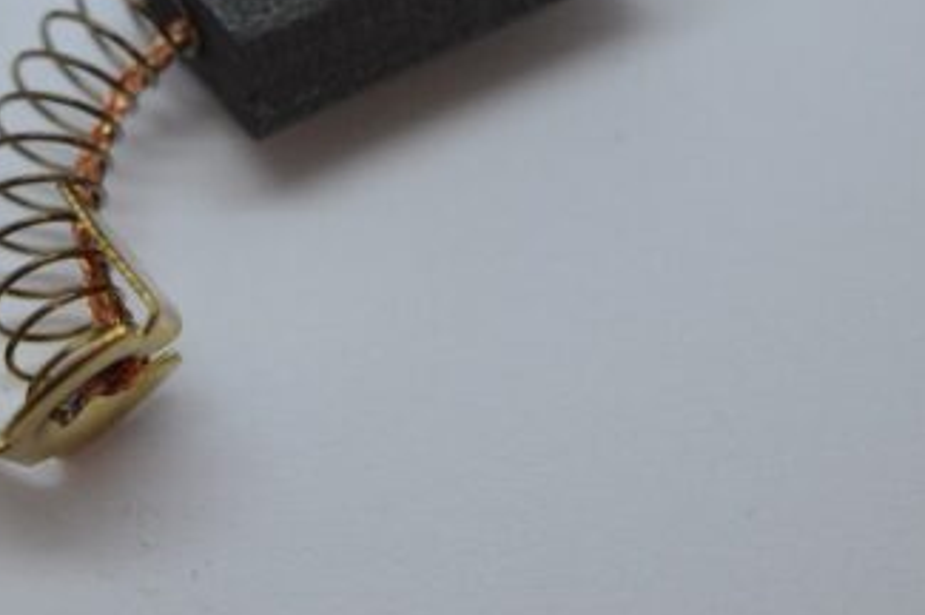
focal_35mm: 153
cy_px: -1
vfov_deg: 8.9
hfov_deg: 13.3
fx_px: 3927
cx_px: 114
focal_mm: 46
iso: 360
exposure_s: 1/125
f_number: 5.6
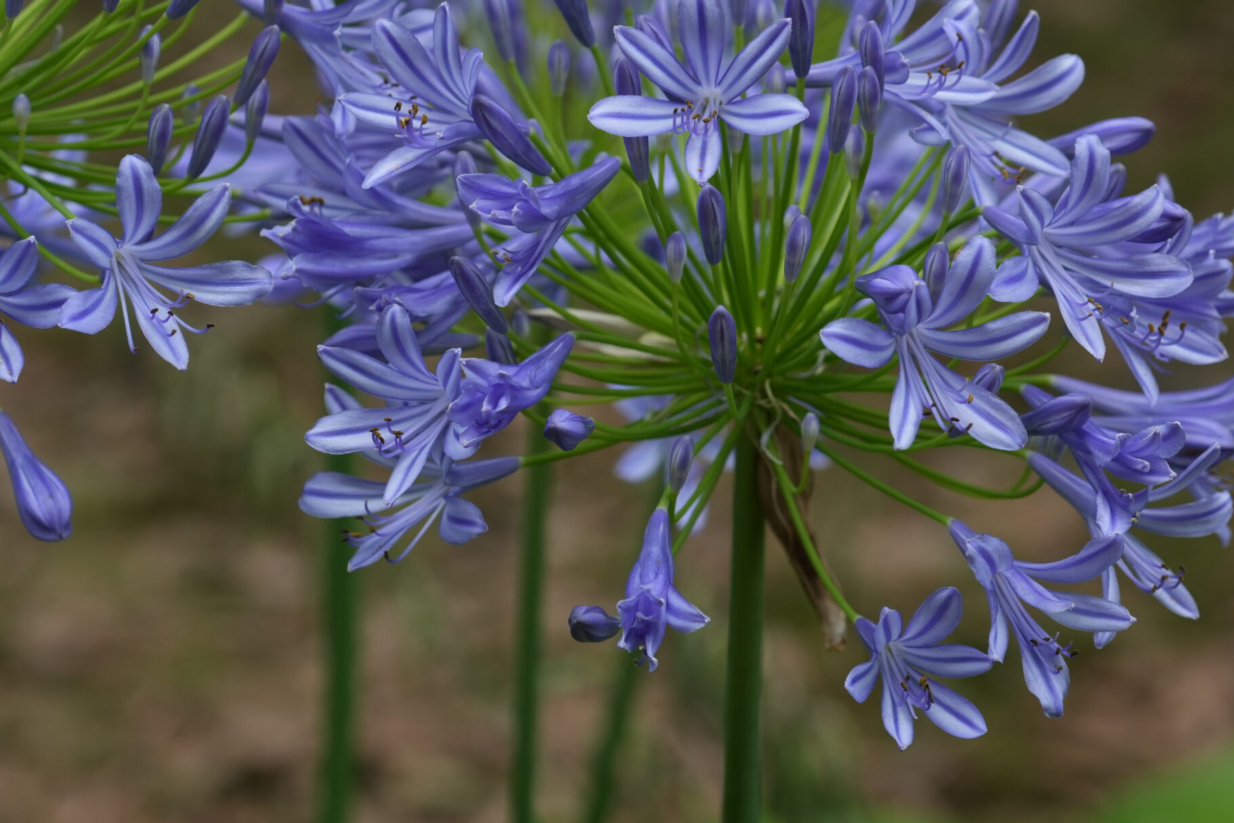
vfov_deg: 9.7
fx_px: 4833
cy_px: 304
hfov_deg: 14.5
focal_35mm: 141
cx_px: 836
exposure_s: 1/500
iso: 320
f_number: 5.6
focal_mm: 100
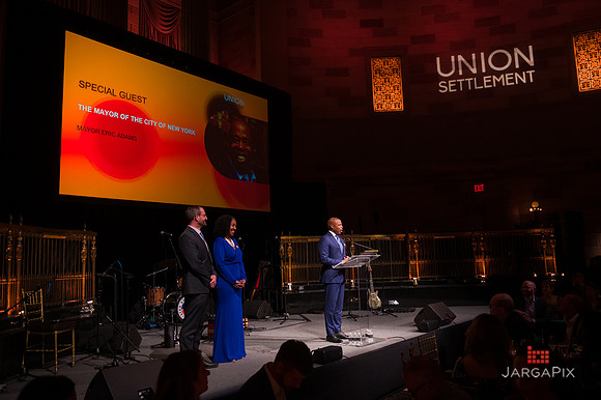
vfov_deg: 44.9
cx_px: 300
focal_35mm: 29
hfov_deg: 63.7
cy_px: 200
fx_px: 484
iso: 3200
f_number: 4
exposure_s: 1/400
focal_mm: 29
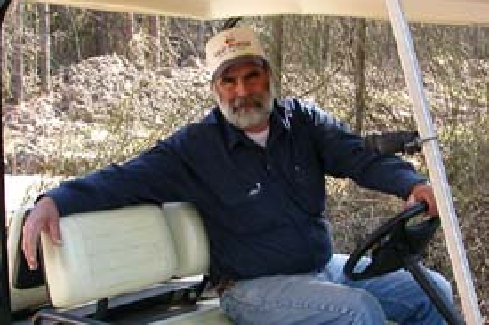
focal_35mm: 63
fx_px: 855
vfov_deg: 21.4
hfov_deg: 31.7
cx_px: 311
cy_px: 227
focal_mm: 5.6
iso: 100
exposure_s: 1/185
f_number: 2.7
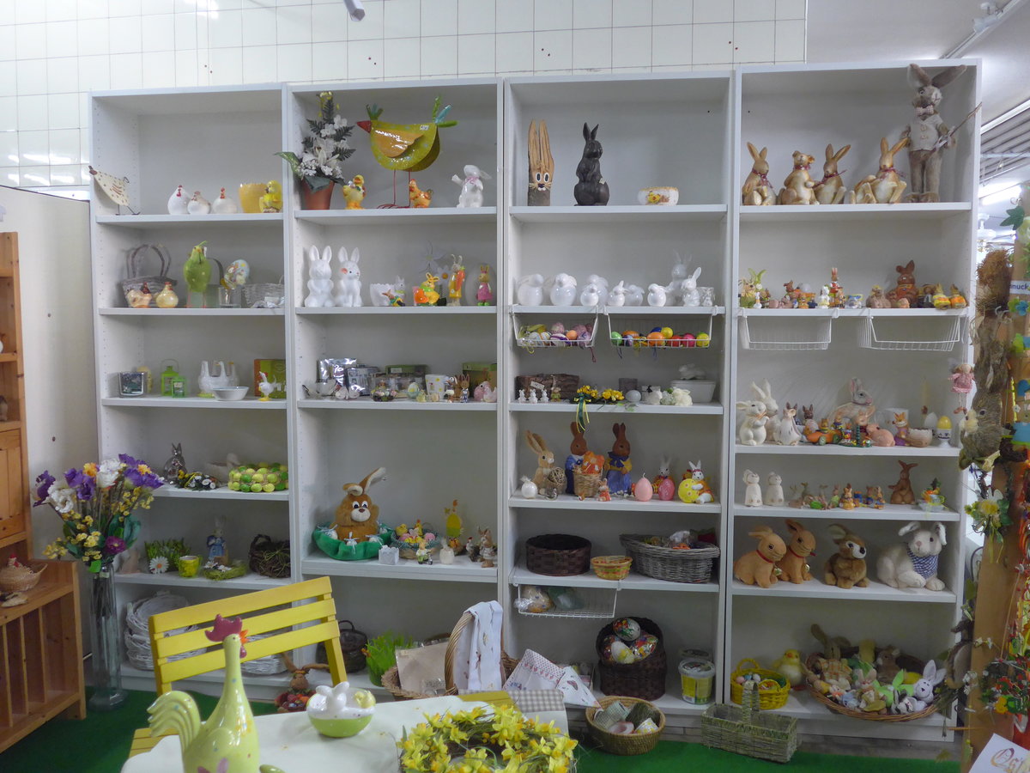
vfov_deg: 48.2
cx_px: 515
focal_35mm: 29
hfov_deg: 61.7
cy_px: 386
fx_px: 863
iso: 400
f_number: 2
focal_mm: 6
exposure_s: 1/60
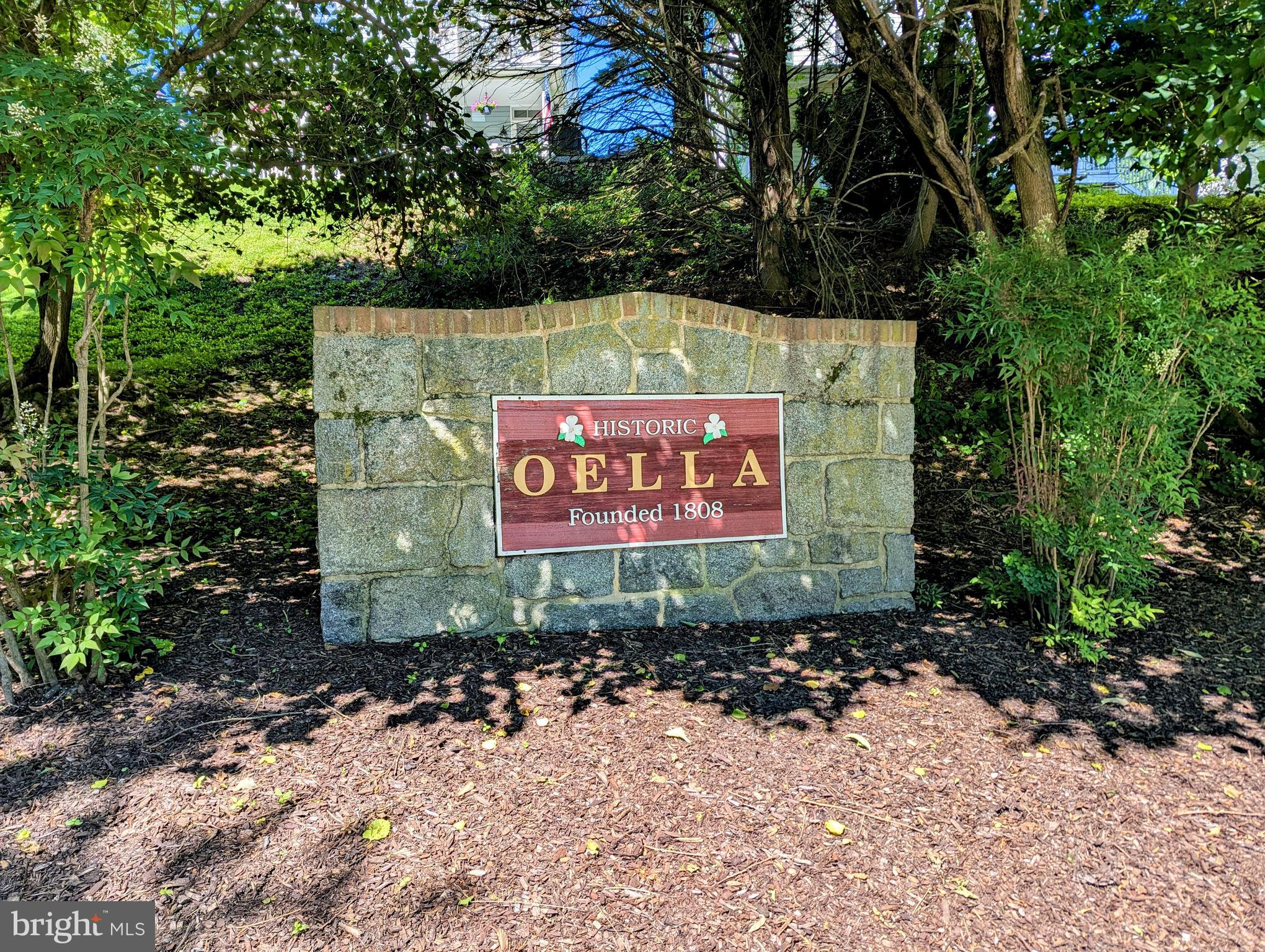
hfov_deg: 71.5
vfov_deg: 56.9
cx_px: 632
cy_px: 476
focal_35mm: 24
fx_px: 878
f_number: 1.85
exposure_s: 1/456
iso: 39
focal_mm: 6.81
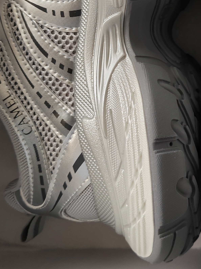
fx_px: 480
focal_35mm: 62
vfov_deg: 30.1
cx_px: 199
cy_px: 35
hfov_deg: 22.8
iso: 1000
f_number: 1.8
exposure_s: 1/100
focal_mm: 6.14
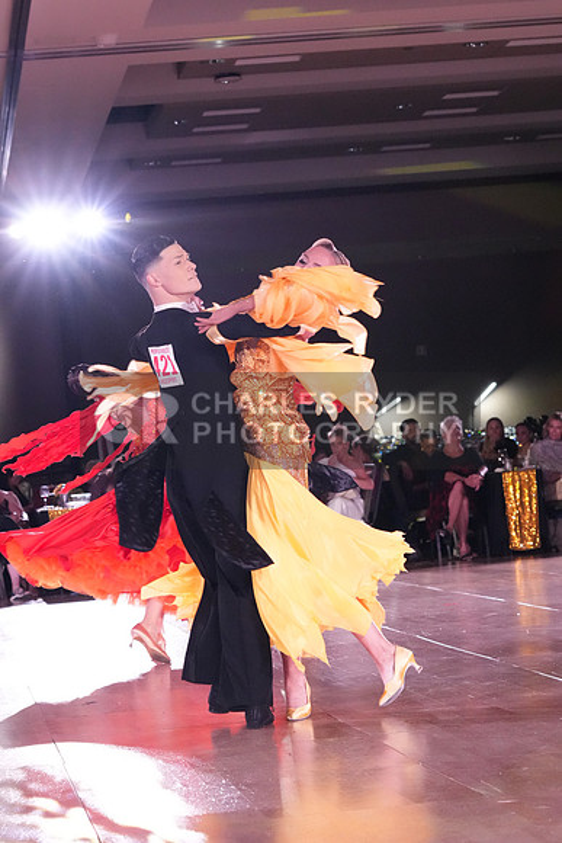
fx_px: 2738
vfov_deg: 17.5
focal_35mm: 117
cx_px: 281
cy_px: 422
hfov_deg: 11.7
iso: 8000
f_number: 5.6
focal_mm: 78
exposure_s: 1/400
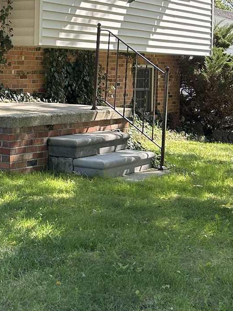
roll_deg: -1.1
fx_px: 773
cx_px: -60
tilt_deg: +0.6
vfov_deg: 22.5
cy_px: 66
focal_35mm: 86
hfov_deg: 16.3
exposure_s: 1/827
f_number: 1.5
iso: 50
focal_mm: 5.7
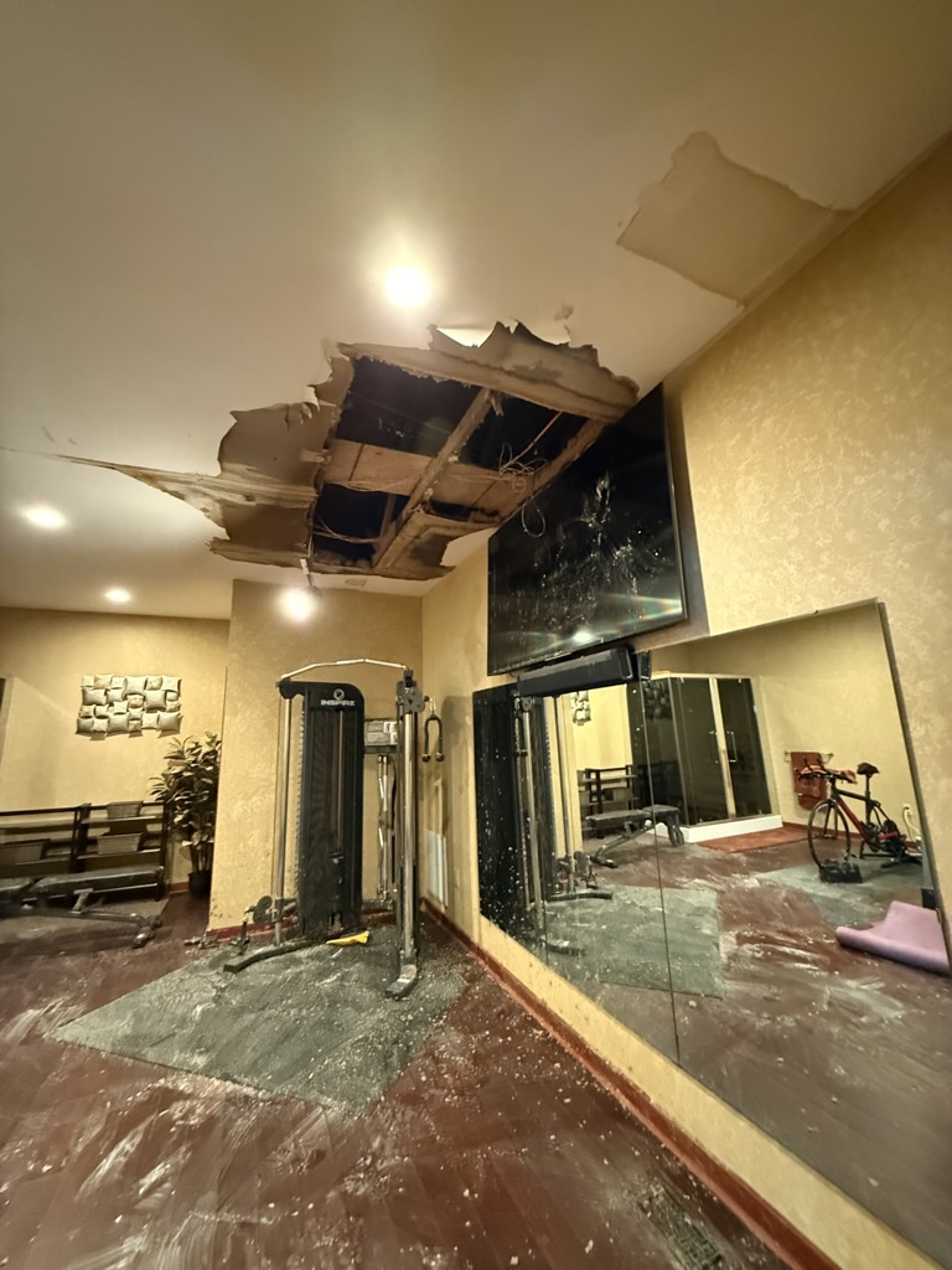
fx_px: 513
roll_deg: +1.2
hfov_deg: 85.7
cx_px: 476
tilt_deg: +12.4
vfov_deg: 102.1
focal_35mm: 14
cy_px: 635
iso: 1250
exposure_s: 1/40
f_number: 2.2
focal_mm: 2.22
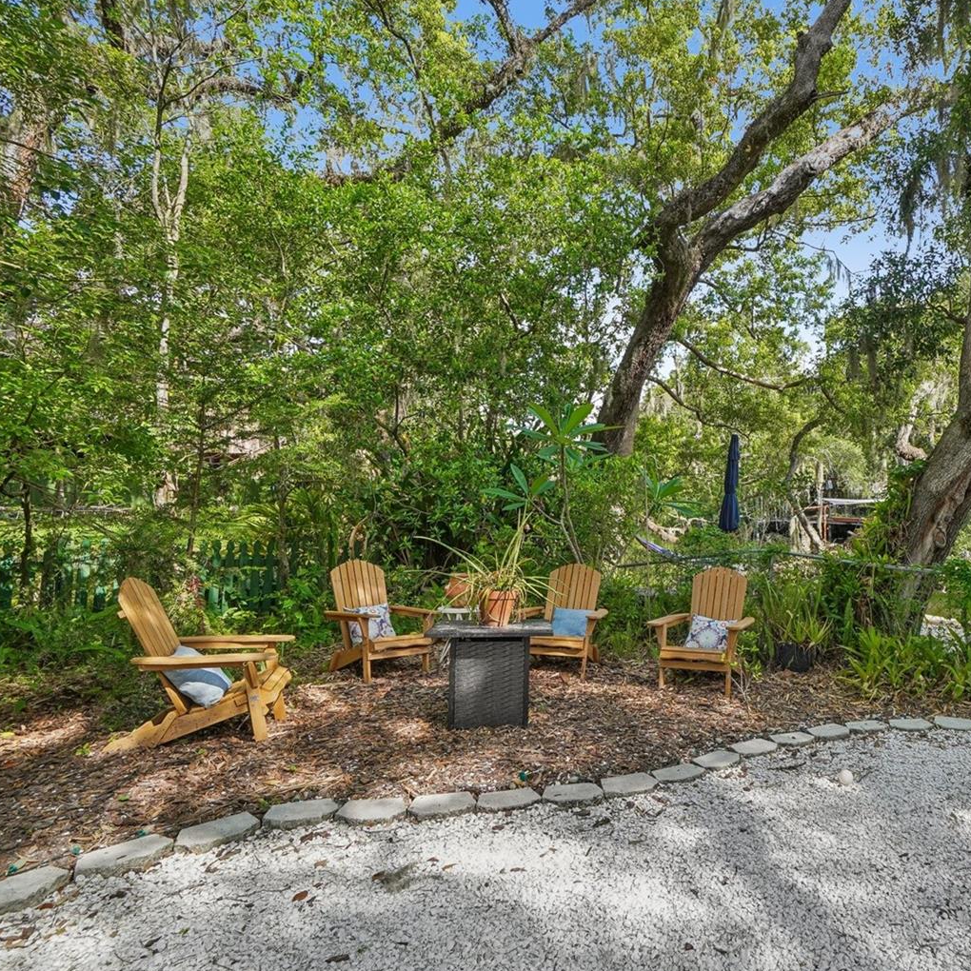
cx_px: 692
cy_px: 500
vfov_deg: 74.8
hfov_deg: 71.2
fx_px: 635
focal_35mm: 20
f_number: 8
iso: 100
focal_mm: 10
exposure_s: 1/45
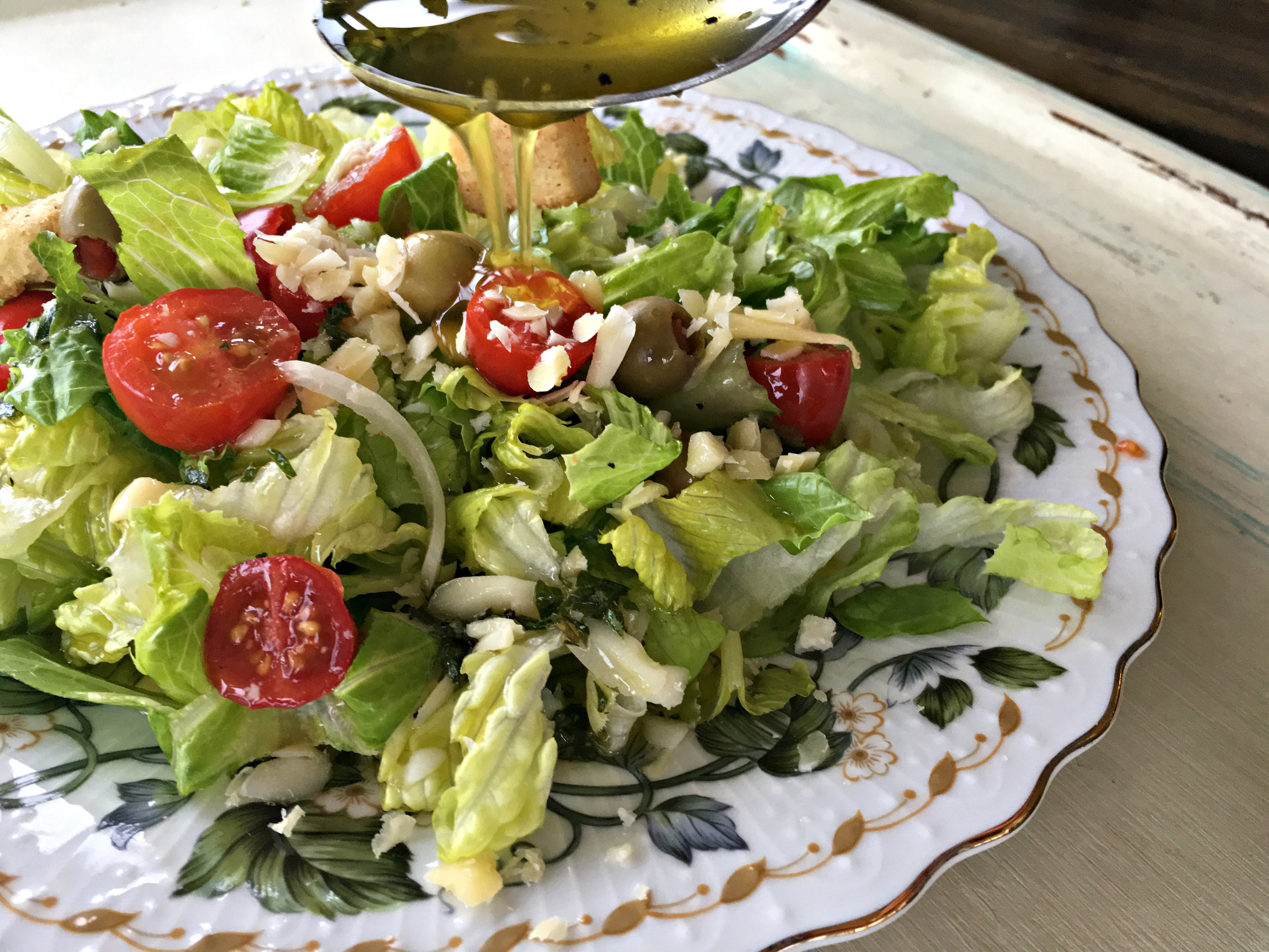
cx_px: 634
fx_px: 1063
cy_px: 476
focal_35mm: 29
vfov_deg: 48.2
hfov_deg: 61.7
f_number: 2.2
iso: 125
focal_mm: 4.15
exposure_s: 1/30
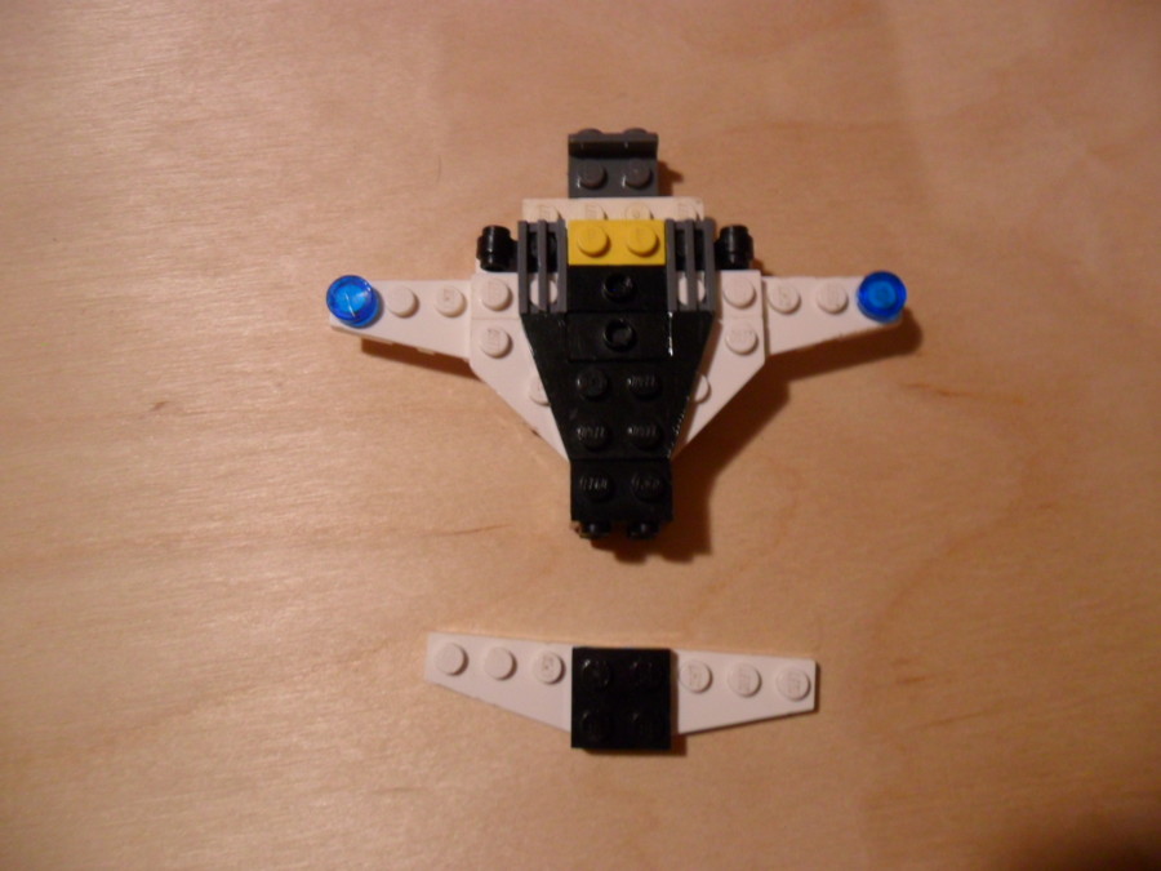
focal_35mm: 27
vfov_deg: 51.4
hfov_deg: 65.3
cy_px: 436
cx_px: 580
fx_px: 906
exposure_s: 1/8
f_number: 3.5
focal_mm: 4.9
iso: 200
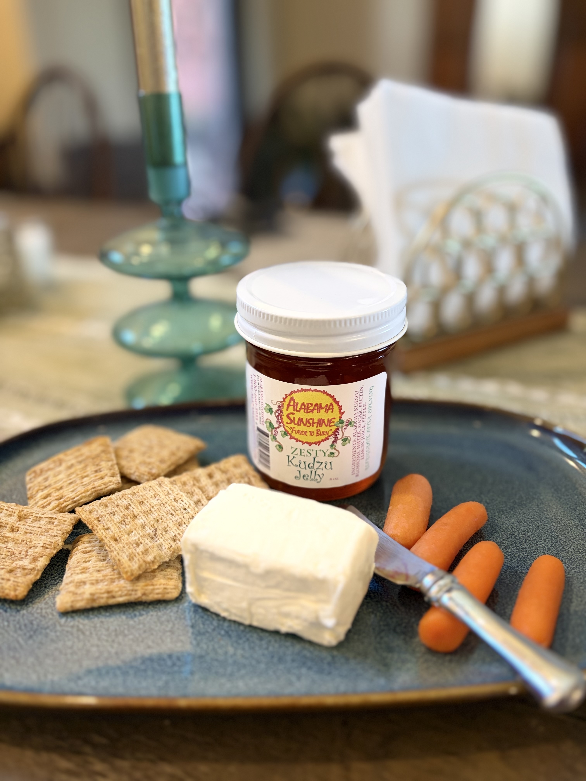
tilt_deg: -25.3
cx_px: 293
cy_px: 390
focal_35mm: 26
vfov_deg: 67.3
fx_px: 587
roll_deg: +0.8
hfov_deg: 53.1
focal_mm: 5.96
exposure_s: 1/60
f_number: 1.6
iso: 250
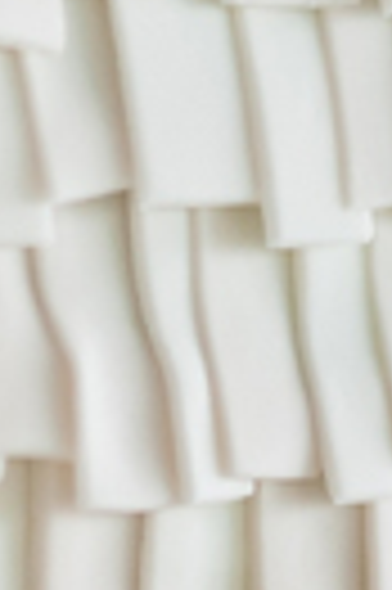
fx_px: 5633
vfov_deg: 6.0
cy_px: 770
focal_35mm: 344
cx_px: 608
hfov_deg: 4.0
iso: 200
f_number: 1.4
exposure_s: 1/400
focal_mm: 50
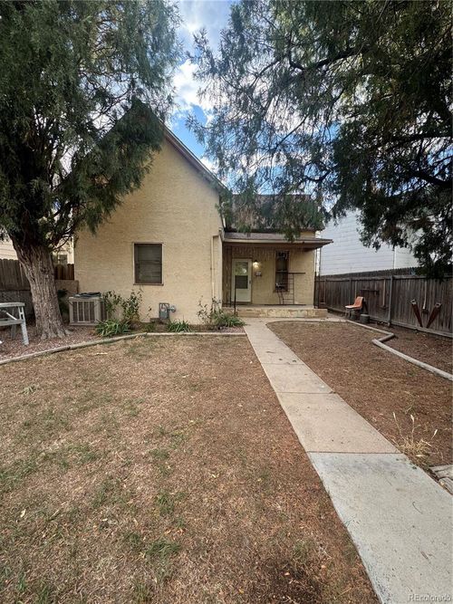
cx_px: 226
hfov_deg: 85.7
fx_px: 244
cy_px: 302
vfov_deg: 102.1
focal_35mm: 14
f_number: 2.2
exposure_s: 1/149
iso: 40
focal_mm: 2.22
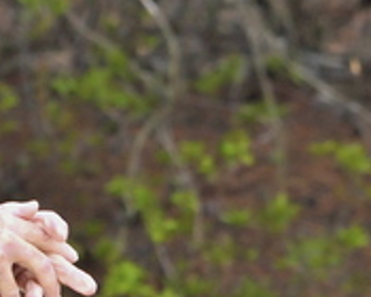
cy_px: -43
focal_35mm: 1253
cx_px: 100
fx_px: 13760
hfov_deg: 1.5
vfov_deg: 1.2
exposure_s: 1/250
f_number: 8
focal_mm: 195
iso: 800
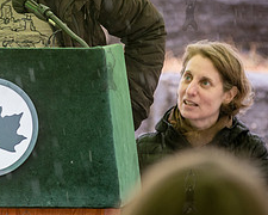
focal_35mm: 509
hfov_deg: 3.8
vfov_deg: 3.0
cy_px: -7
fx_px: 4037
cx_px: -14
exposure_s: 1/250
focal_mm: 185
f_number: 5.6
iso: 640
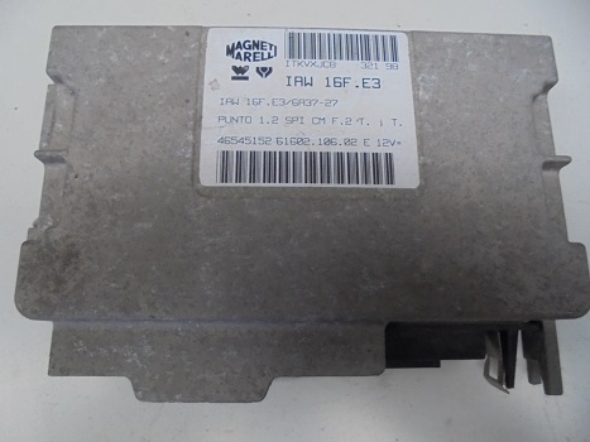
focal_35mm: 26
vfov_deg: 53.0
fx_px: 443
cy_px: 221
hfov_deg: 67.3
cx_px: 295
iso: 400
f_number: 3.5
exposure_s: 1/30
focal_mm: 4.6
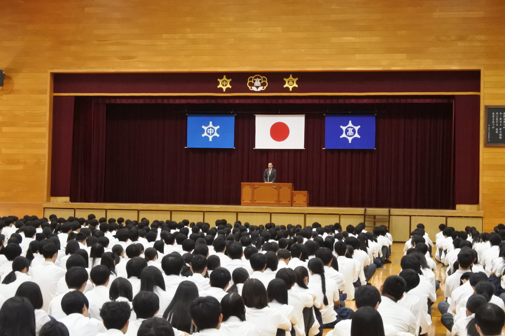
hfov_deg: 33.4
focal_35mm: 60
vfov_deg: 22.6
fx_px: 842
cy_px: 168
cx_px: 252
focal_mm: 22.3
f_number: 4.8
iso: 3200
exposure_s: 1/60
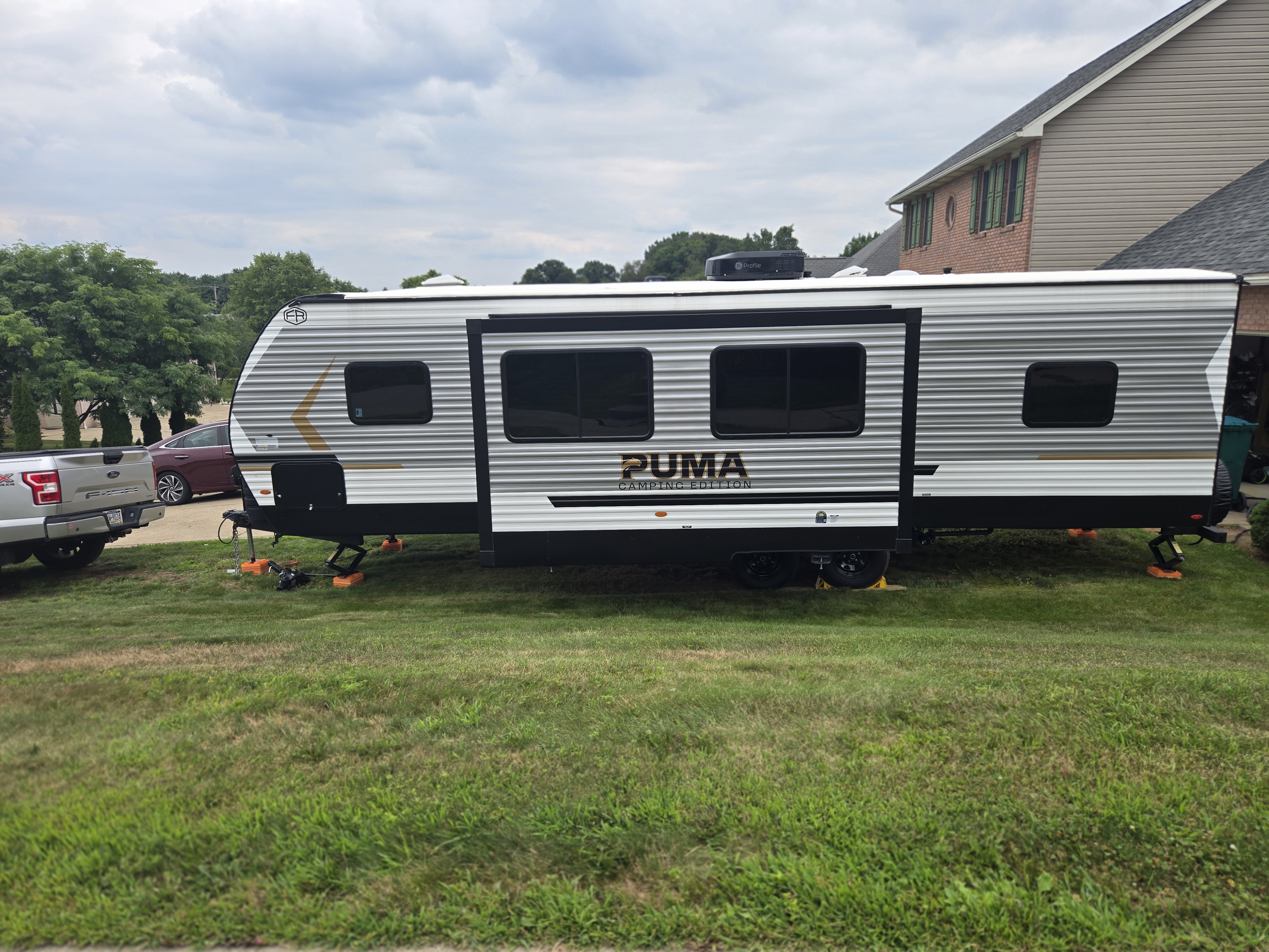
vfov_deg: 58.9
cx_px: 634
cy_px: 476
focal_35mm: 23
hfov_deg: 73.9
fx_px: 843
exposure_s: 1/717
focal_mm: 5.4
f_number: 1.8
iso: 25
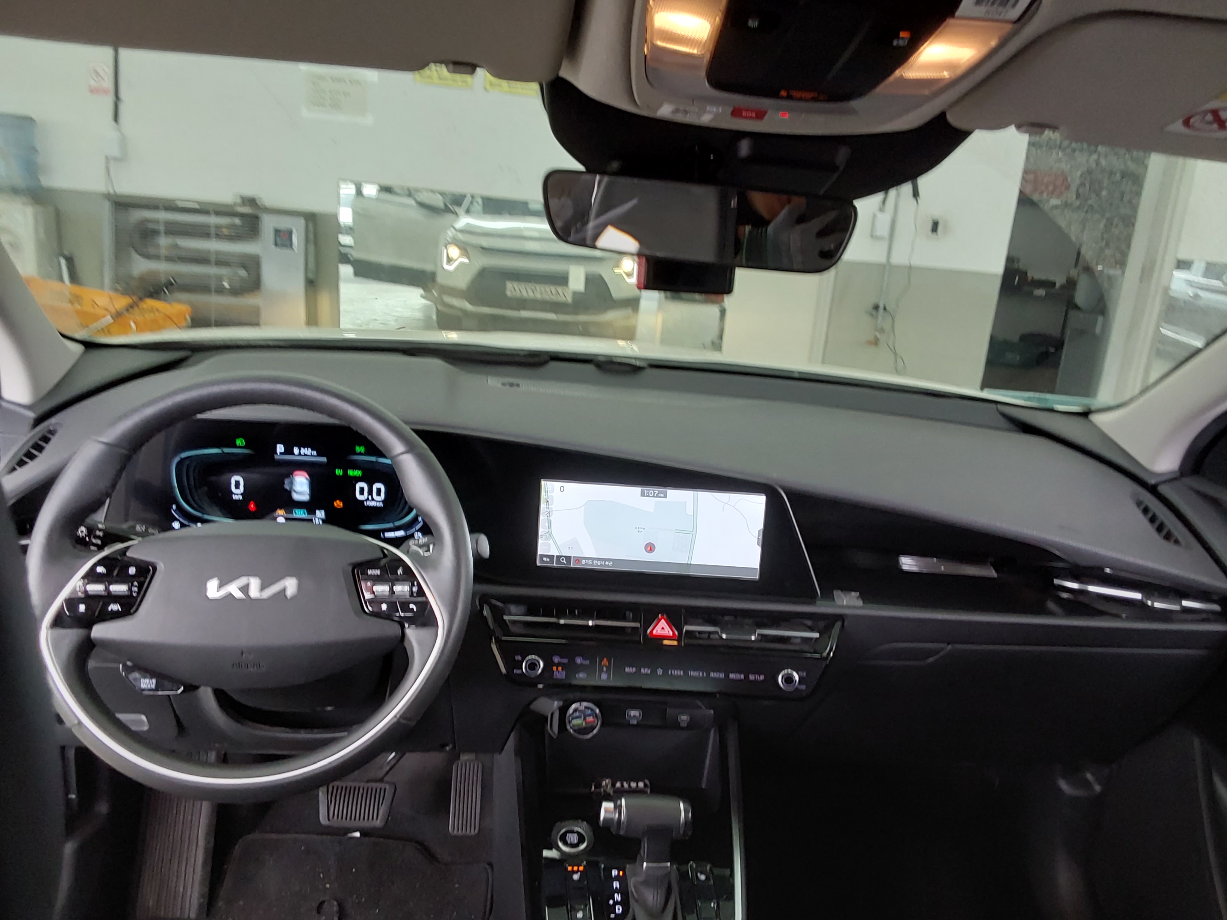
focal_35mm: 28
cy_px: 460
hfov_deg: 63.4
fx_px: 992
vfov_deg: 49.7
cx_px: 614
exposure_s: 1/60
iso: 100
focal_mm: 2.91
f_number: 1.9
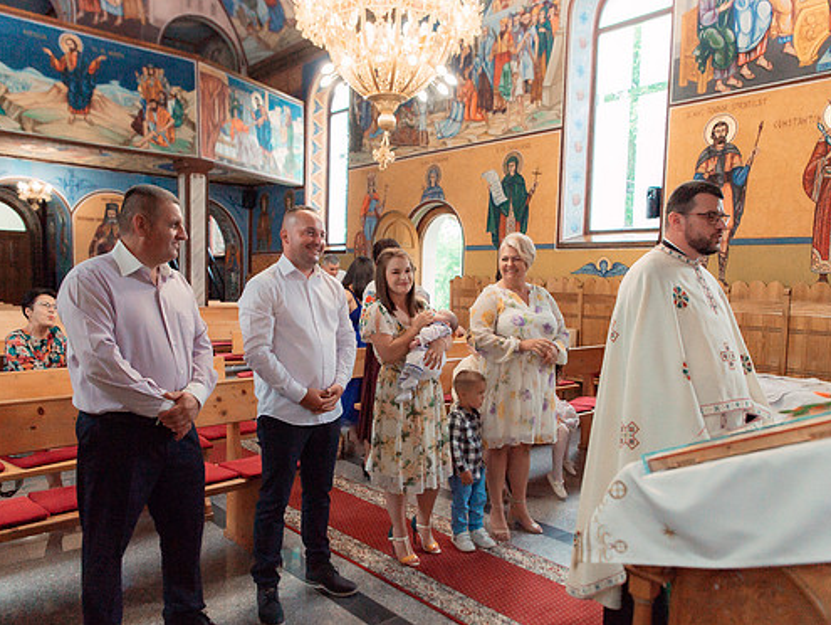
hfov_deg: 65.3
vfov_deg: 51.4
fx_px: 649
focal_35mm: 27
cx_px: 411
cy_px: 309
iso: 3200
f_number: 3.5
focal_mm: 24
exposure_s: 1/1250
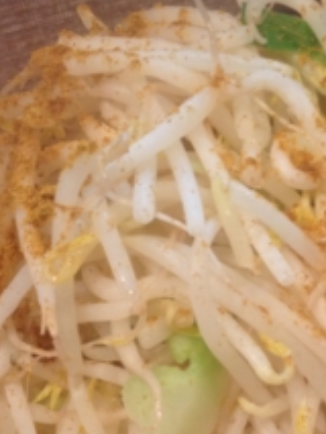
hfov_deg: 19.8
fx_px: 928
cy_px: 346
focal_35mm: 74
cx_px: 232
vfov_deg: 25.9
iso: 160
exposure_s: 1/20
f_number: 2.4
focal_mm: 4.28
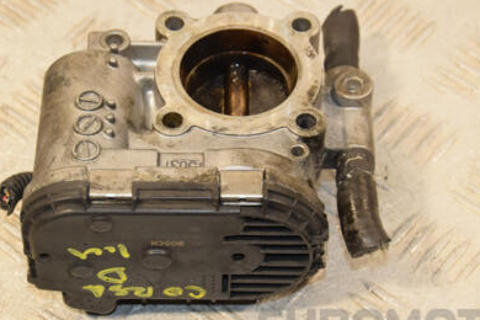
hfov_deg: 17.1
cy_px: 164
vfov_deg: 11.4
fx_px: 1600
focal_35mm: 120
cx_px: 235
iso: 800
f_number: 6.3
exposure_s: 1/200
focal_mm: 52
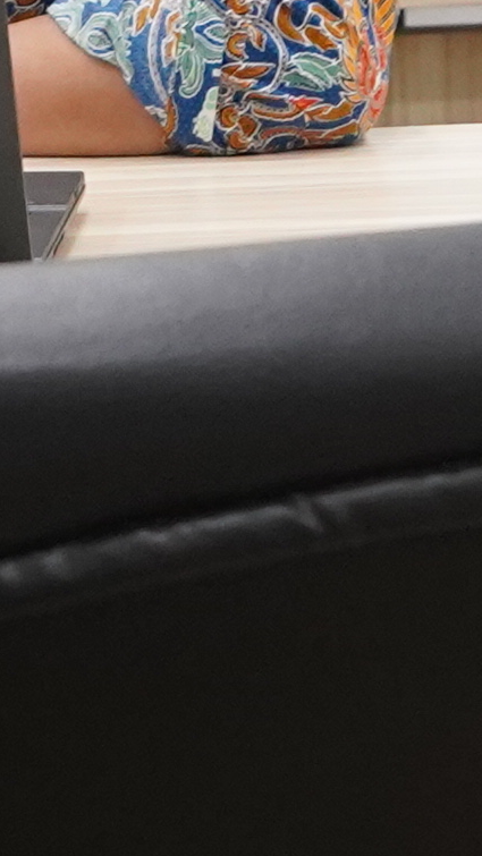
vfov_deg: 8.1
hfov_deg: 4.7
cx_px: 474
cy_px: -516
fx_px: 5859
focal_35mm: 258
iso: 3200
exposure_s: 1/125
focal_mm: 31
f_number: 4.5
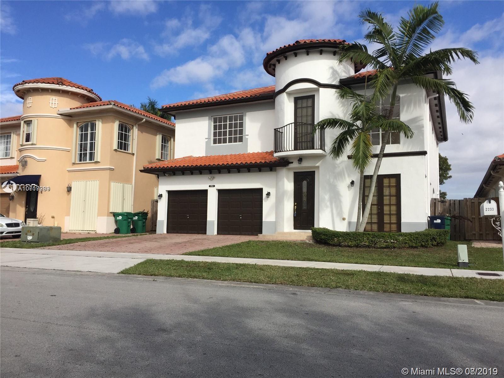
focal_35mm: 29
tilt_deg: +5.3
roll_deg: -3.6
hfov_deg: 61.7
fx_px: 422
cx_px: 252
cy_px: 189
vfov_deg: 48.2
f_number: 2.2
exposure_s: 1/2825
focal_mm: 4.15
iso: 32
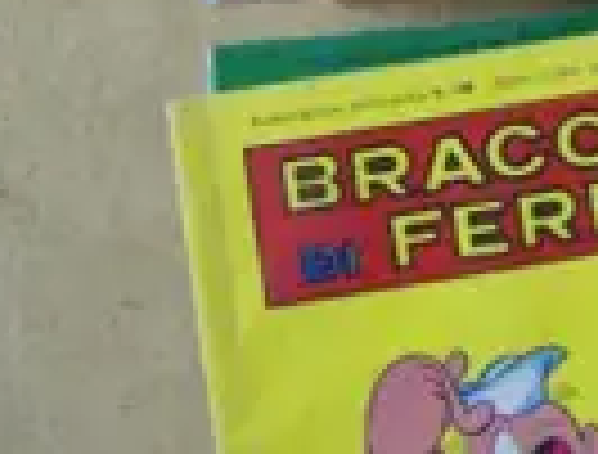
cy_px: -193
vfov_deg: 11.3
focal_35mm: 128
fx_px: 2221
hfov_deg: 14.5
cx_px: 839
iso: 198
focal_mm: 6
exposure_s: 1/64
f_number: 2.8
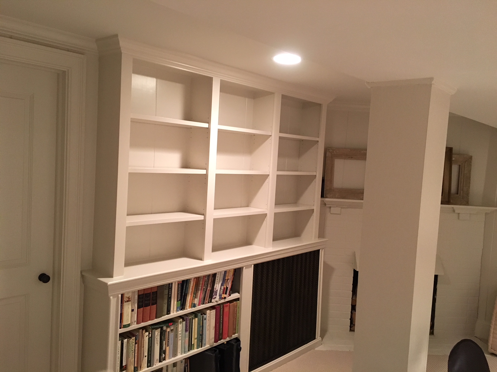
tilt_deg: -3.6
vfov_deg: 48.2
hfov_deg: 61.7
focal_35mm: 29
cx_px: 248
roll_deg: -4.0
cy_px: 186
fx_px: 416
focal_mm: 4.15
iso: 200
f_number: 2.2
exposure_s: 1/20
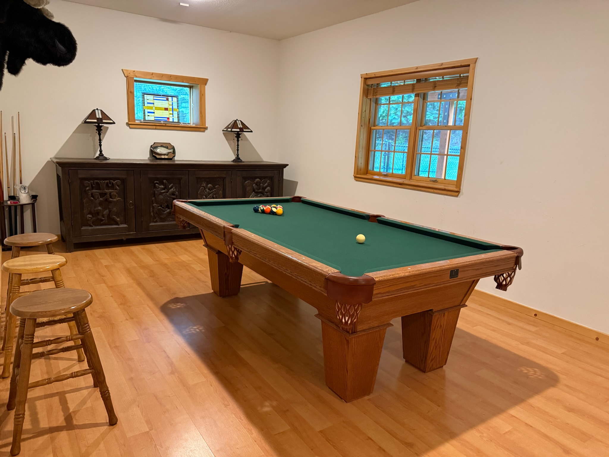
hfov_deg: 71.6
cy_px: 228
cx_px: 304
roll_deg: -3.0
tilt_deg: -11.2
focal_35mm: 24
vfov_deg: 56.8
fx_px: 422
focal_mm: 6.76
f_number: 1.78
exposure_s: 1/60
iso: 640
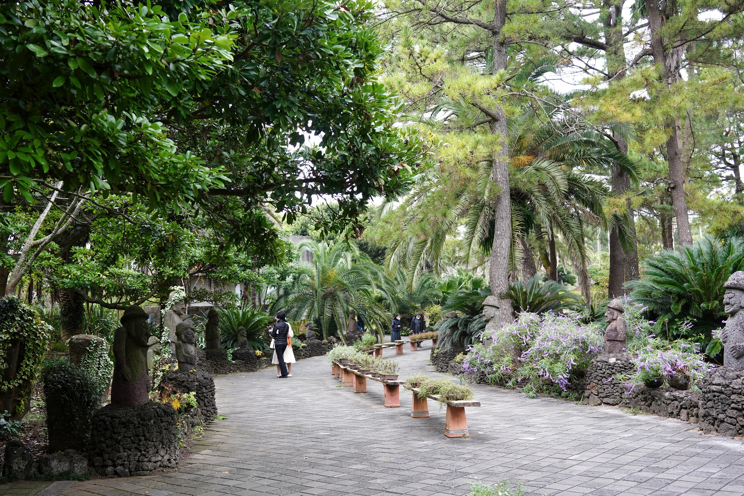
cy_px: 248
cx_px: 372
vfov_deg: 37.9
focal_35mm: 35
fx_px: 723
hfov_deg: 54.4
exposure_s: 1/100
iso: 400
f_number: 5.6
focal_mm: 35
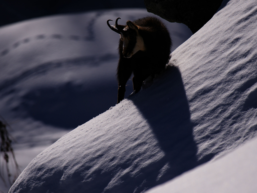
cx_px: 128
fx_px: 5939
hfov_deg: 2.5
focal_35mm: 800
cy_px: 96
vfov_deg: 1.9
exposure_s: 1/1600
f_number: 7.1
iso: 200
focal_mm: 400
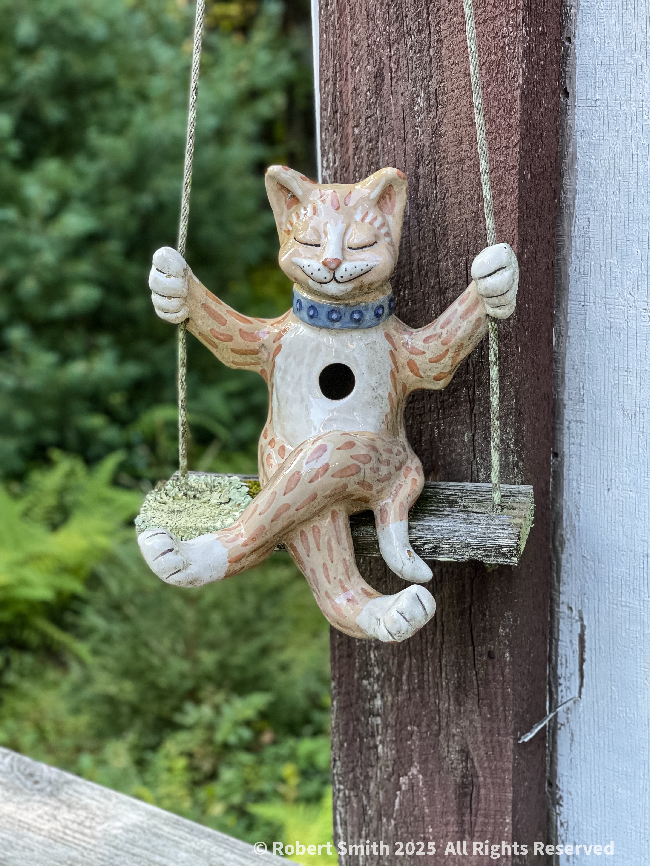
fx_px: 1602
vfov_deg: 30.3
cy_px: 433
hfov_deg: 22.9
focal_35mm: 64
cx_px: 325
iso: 100
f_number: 2.2
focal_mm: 7.5
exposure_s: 1/120
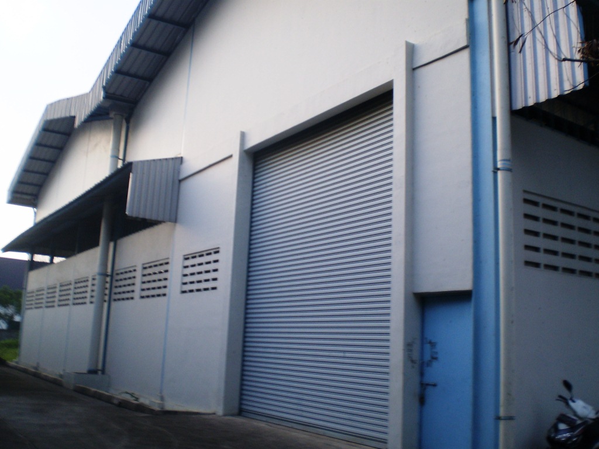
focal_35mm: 36
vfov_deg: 39.7
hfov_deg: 51.4
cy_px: 224
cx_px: 300
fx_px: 623
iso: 100
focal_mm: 6.3
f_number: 3.1
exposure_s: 1/30
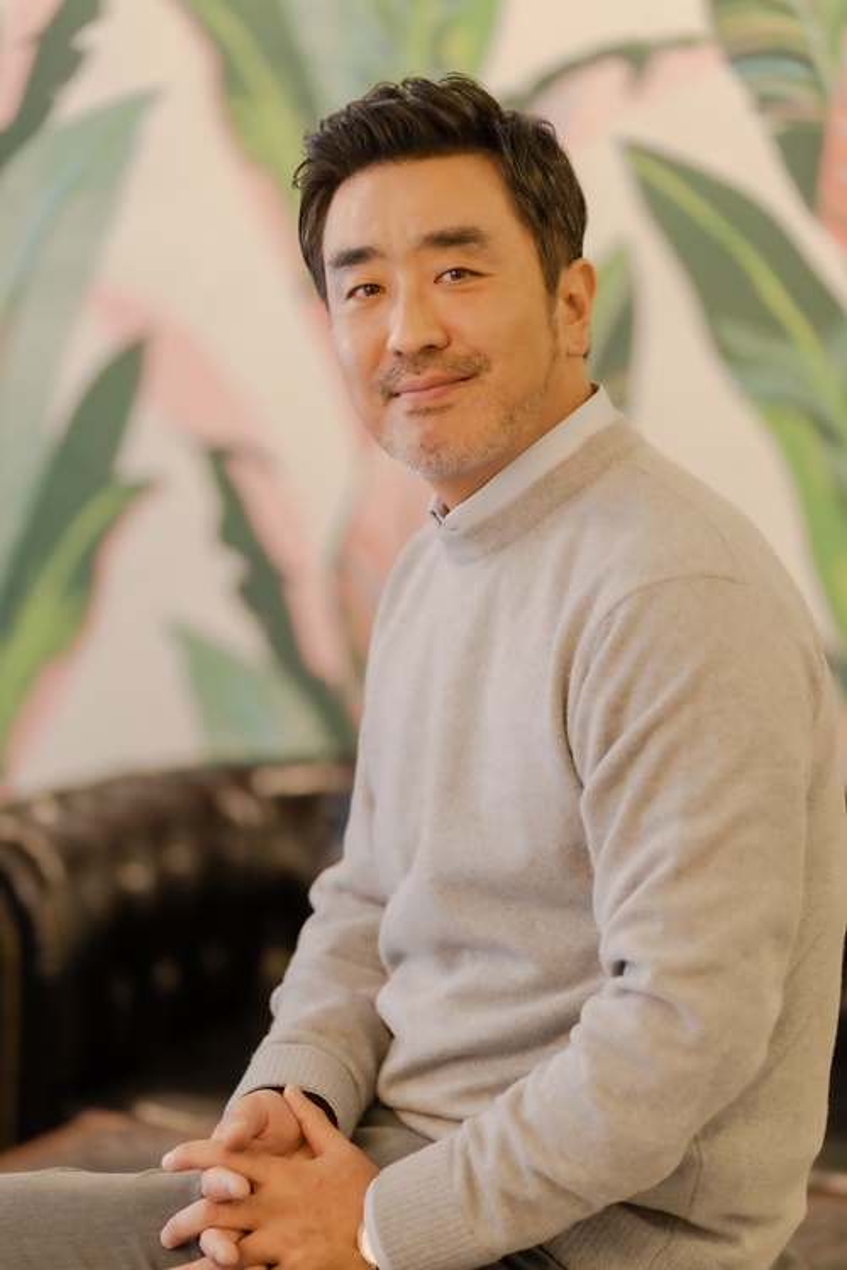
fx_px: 4341
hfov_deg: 11.1
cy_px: 635
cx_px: 424
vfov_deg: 16.7
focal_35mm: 123
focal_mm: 123
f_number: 2.8
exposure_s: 1/100
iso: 500
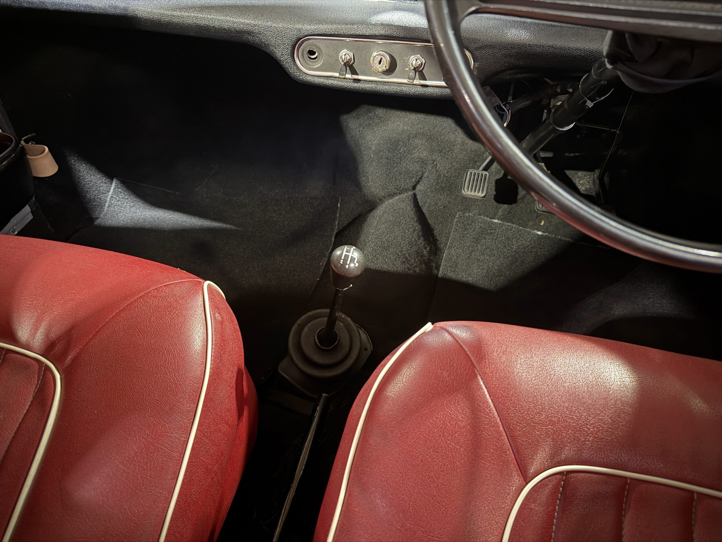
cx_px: 361
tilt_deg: -45.3
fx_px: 501
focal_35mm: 24
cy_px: 271
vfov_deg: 56.8
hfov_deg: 71.6
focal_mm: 6.76
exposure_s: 1/9
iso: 1600
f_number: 1.78
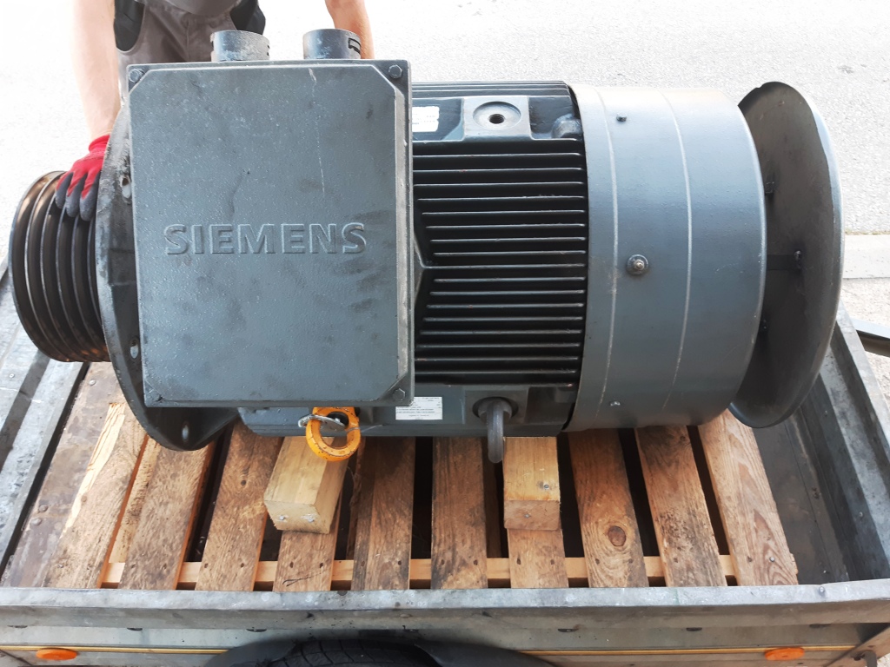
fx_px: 668
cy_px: 334
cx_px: 445
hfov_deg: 67.3
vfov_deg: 53.1
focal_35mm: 26
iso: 64
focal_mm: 3.92
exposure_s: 1/100
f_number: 1.7
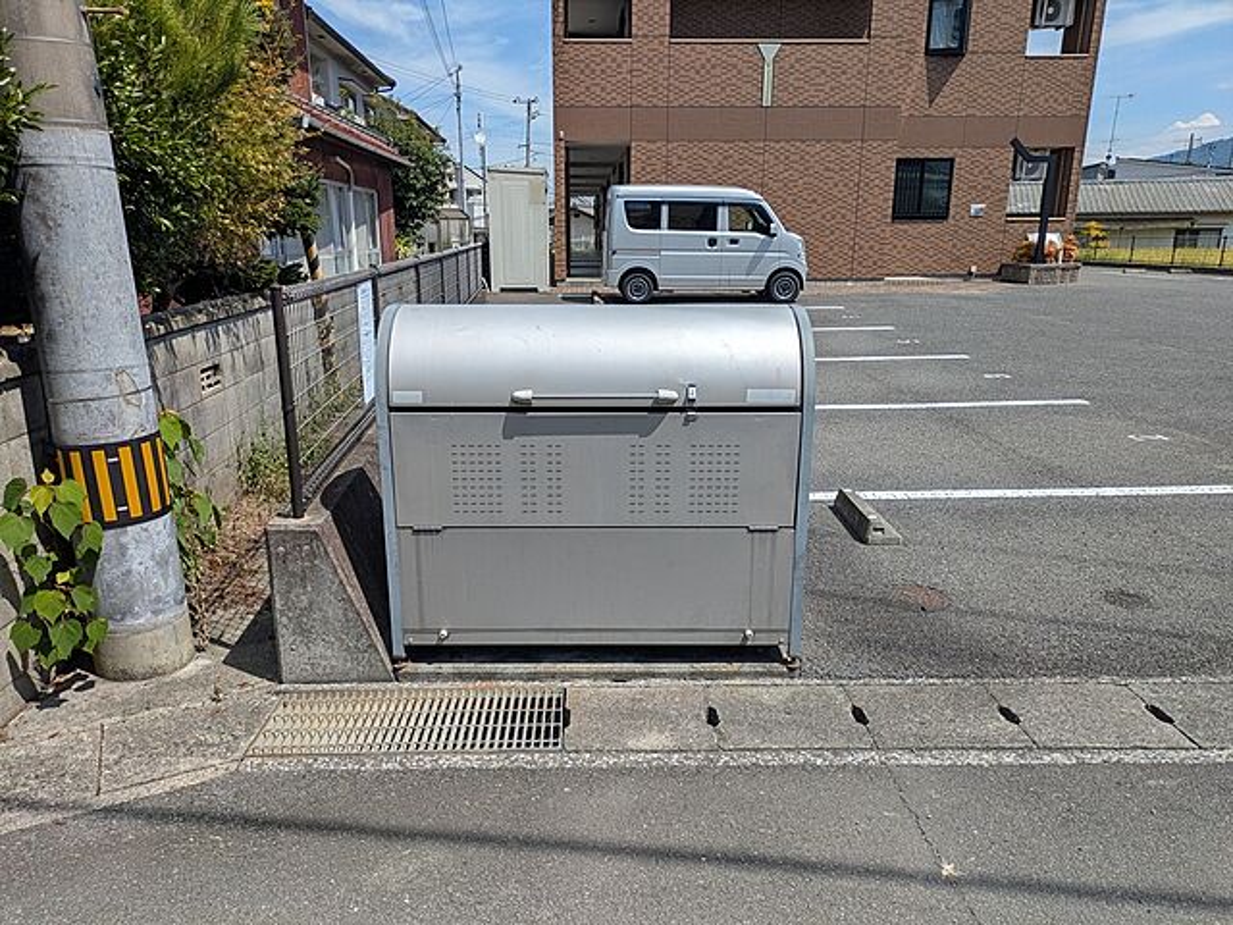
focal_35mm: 25
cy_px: 462
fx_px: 890
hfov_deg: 69.4
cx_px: 616
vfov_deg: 54.9
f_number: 1.89
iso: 44
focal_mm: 5.43
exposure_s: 1/3953
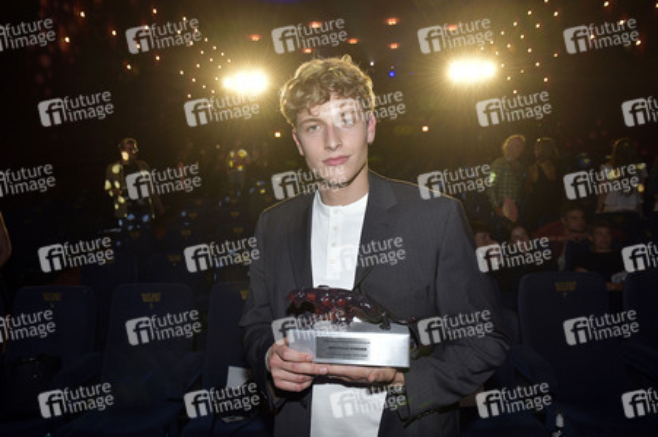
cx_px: 329
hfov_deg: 73.8
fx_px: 438
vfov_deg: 53.1
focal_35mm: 24
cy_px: 218
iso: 1600
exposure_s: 1/250
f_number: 6.3
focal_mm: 24
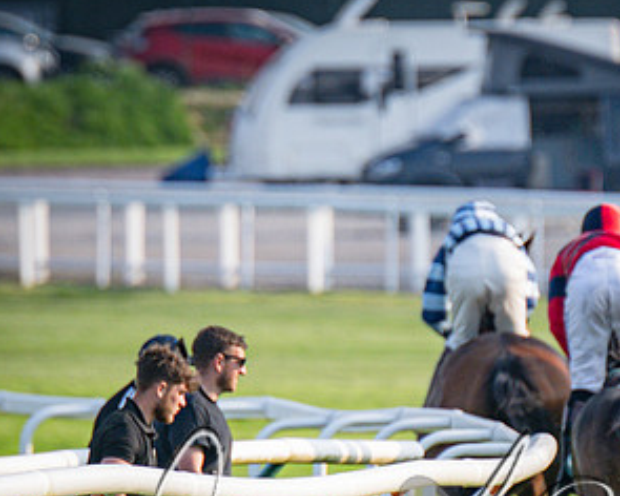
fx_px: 20148
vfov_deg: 1.4
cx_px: 478
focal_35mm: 1098
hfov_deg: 1.8
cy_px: 350
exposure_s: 1/1250
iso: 400
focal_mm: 280
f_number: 4
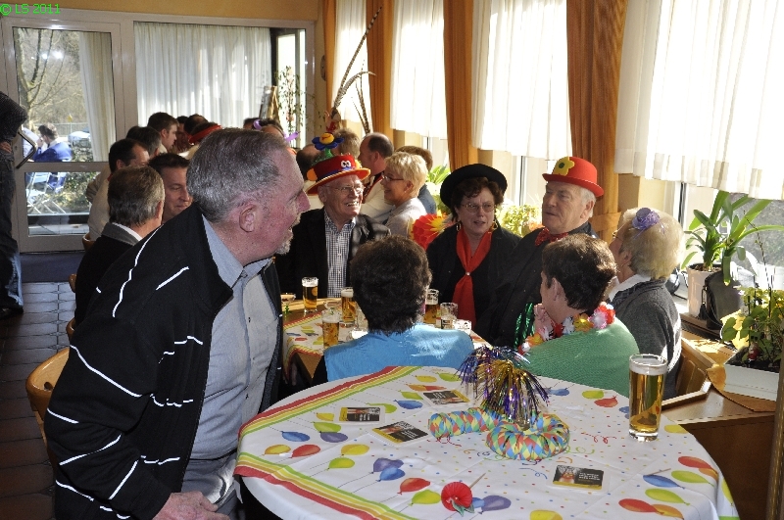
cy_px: 260
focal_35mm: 42
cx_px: 392
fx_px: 913
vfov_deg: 31.8
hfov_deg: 46.5
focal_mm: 28
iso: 400
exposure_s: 1/200
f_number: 7.1
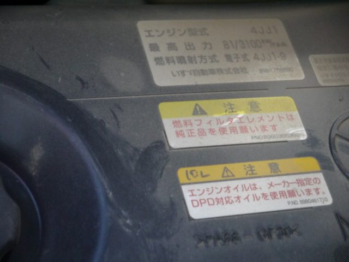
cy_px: 131
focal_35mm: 84
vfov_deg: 17.6
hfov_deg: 23.3
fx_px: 847
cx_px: 174
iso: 1600
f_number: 5.6
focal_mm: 42
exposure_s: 1/100
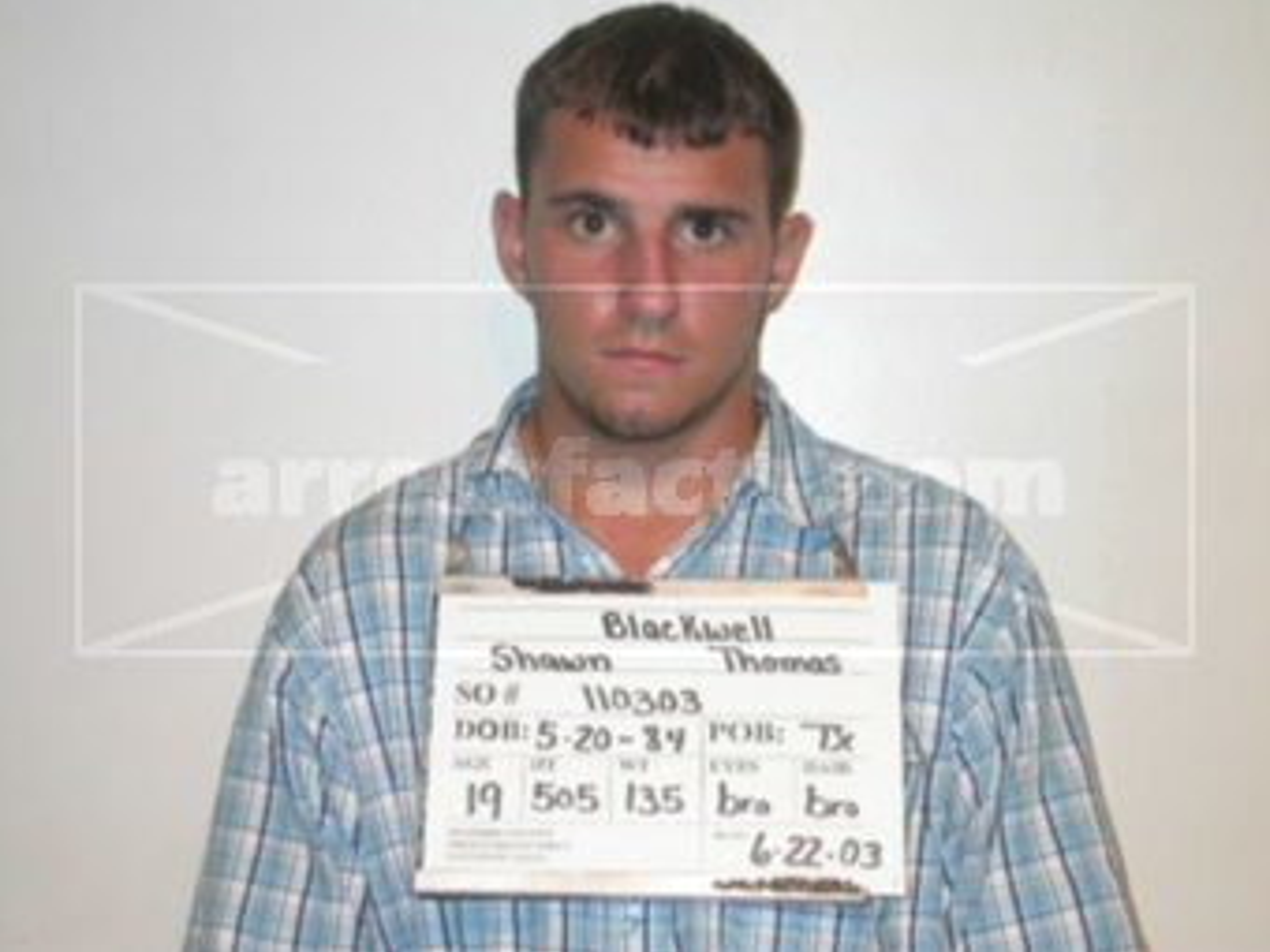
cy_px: 472
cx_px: 637
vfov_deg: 21.9
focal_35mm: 67
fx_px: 2458
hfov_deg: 29.0
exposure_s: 1/60.3
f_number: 3.2
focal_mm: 13.8
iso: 100
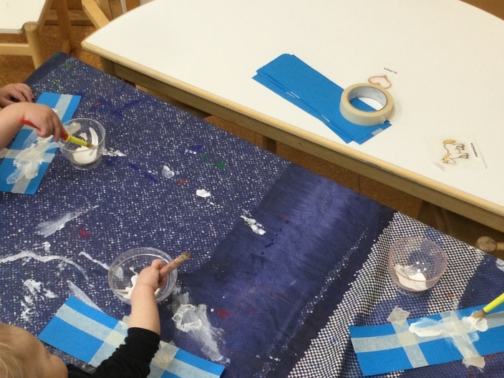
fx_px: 684
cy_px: 276
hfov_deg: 40.4
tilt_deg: -53.4
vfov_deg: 30.4
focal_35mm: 47
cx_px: 228
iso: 80
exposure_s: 1/33
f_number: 2.4
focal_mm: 3.3
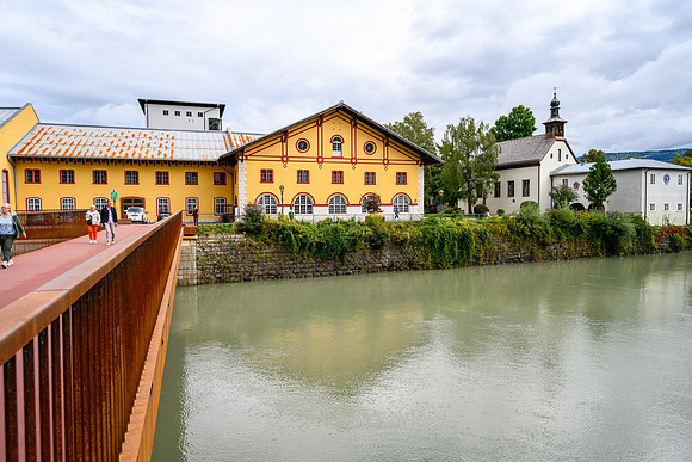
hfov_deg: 76.9
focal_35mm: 23
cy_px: 231
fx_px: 435
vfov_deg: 55.9
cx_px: 346
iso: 64
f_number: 5
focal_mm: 22.5
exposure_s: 1/250
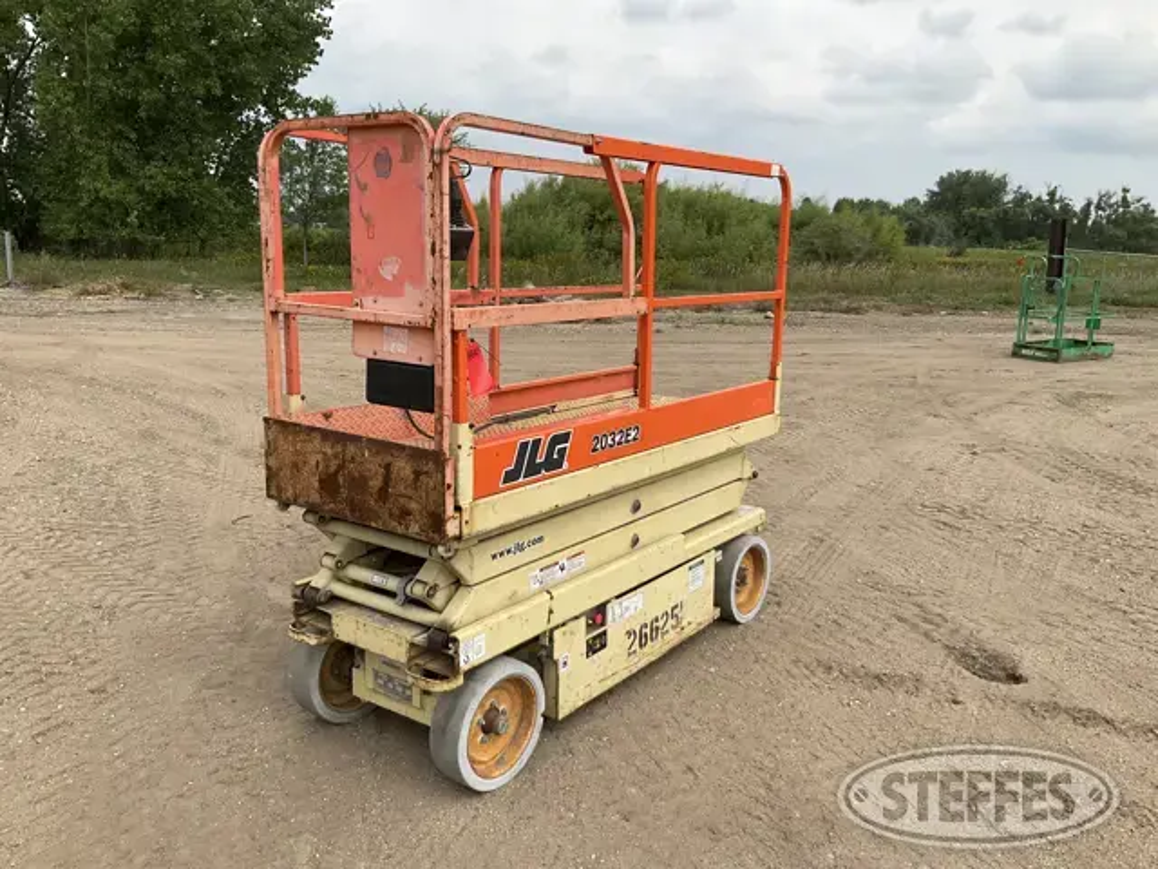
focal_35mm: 29
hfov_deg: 61.7
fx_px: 970
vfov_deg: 48.2
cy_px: 434
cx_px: 579
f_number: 1.8
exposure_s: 1/2141
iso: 25
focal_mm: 3
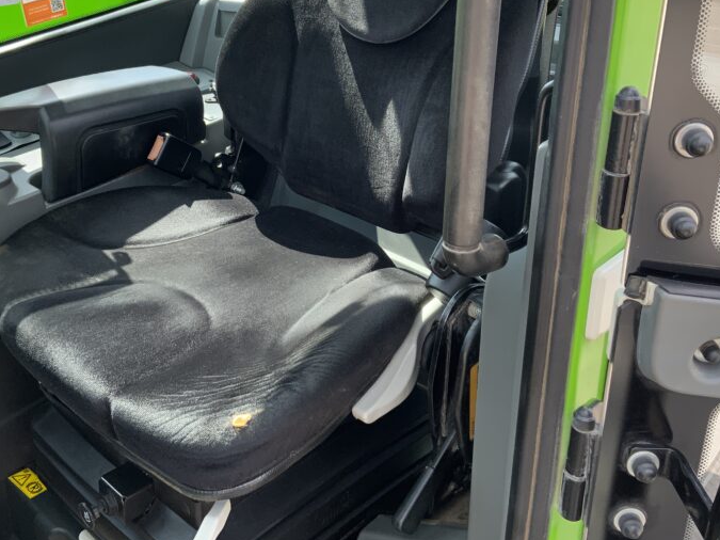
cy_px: 177
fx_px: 915
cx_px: 323
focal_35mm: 44
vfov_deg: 32.6
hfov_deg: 42.9
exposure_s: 1/255
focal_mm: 3
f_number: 1.8
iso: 16
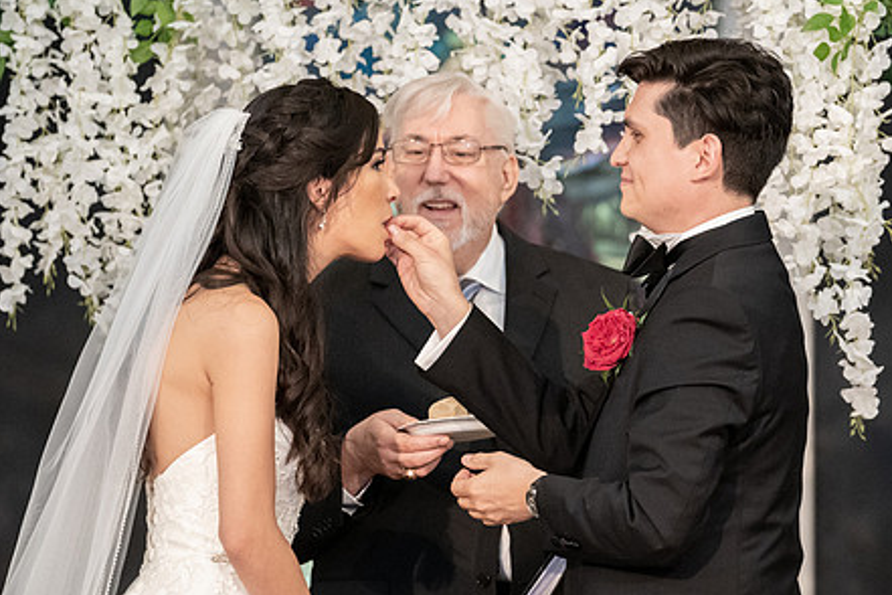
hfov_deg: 7.2
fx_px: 7086
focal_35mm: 286
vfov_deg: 4.8
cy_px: 328
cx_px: 612
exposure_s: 1/200
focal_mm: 192
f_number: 4
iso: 8000
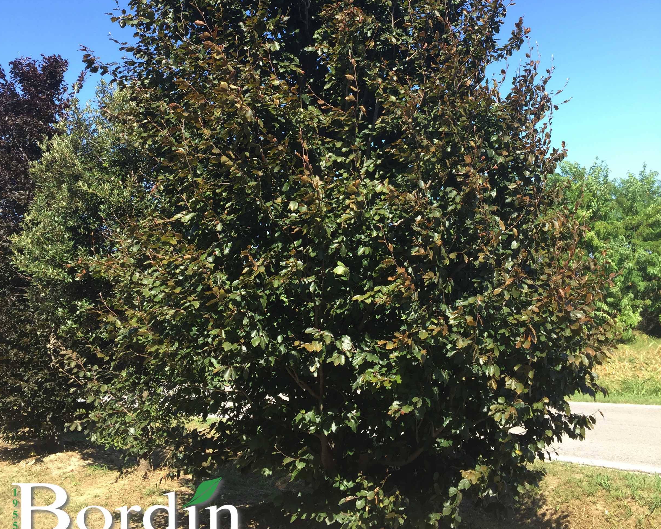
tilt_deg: +15.2
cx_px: 331
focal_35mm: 38
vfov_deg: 38.1
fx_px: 743
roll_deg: +4.4
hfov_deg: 47.9
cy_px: 129
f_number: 2.2
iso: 32
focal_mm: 4.15
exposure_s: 1/476
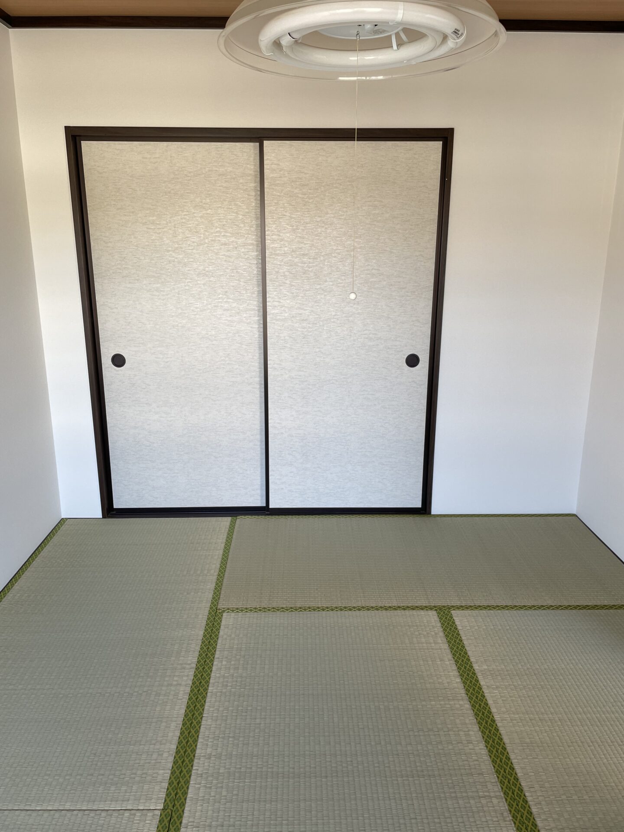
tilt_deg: -16.3
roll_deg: +0.1
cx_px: 312
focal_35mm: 26
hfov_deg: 53.1
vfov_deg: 67.3
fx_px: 625
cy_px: 416
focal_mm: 4.2
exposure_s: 1/121
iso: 100
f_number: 1.6
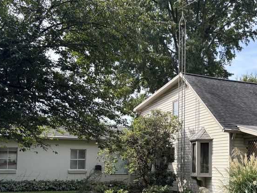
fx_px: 356
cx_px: 194
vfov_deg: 29.8
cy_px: 141
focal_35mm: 48
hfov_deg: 38.6
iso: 50
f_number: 1.6
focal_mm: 5.96
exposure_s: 1/935
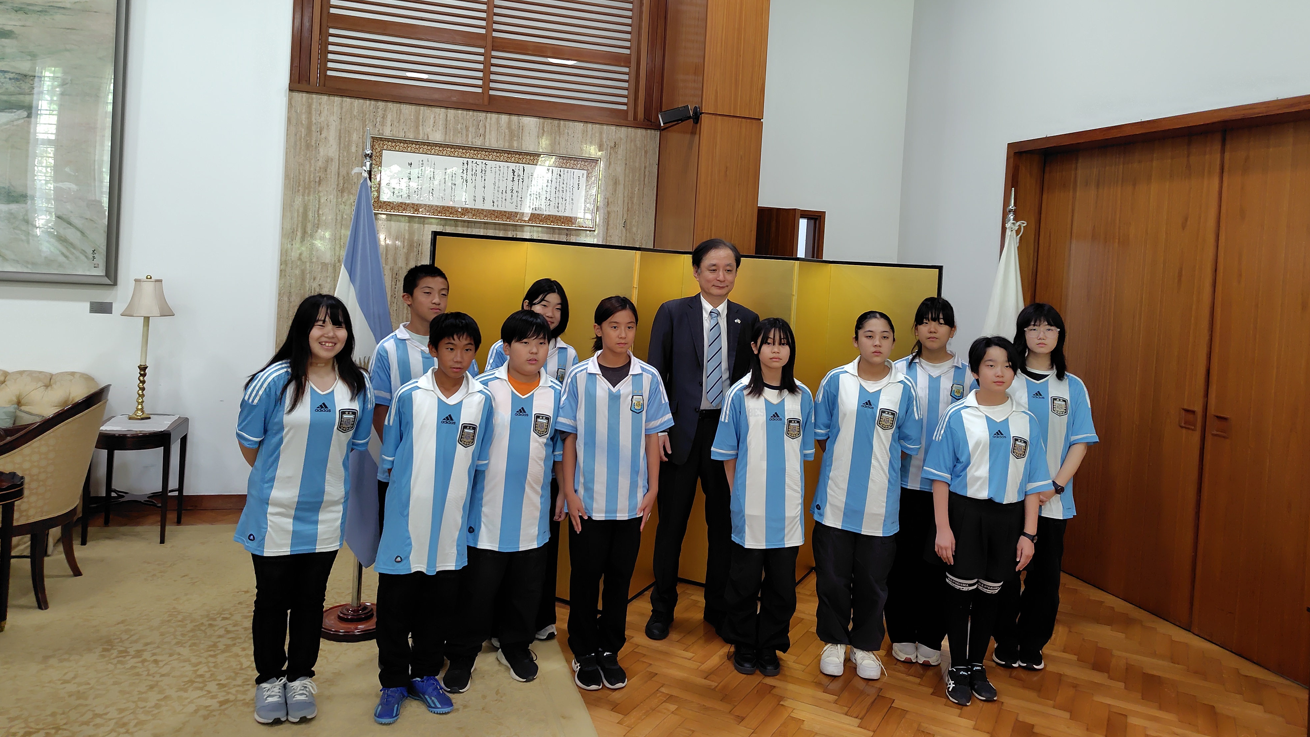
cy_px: 273
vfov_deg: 44.0
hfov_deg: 71.9
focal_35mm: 26
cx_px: 667
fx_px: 903
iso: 650
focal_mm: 5.6
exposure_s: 1/50
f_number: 1.9
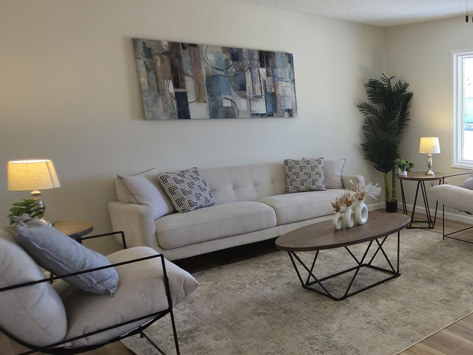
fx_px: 424
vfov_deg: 45.2
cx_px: 472
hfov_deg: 48.2
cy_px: 214
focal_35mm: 31
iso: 25
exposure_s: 1/128
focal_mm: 2.2
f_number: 1.9
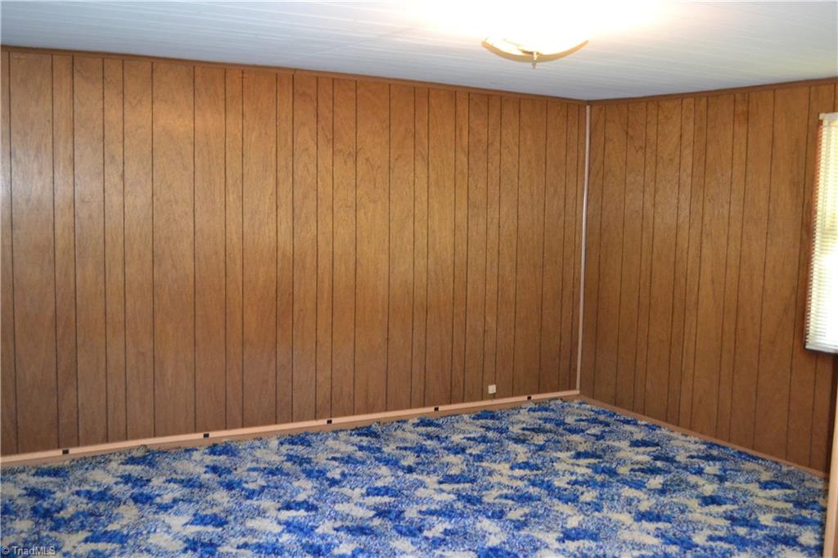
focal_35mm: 39
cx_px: 419
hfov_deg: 49.6
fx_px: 907
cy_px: 279
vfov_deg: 34.2
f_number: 4.2
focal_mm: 26
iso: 3200
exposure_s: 1/60
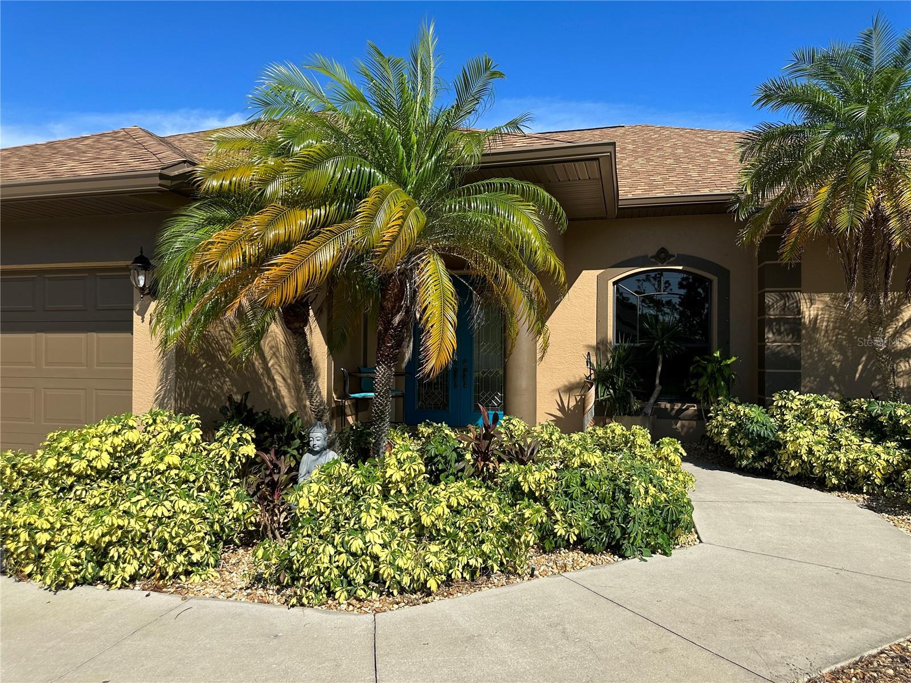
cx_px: 456
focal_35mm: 24
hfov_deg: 71.6
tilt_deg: +0.4
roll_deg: -0.5
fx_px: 632
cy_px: 342
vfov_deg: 56.8
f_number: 1.78
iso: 80
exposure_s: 1/4348
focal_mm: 6.86
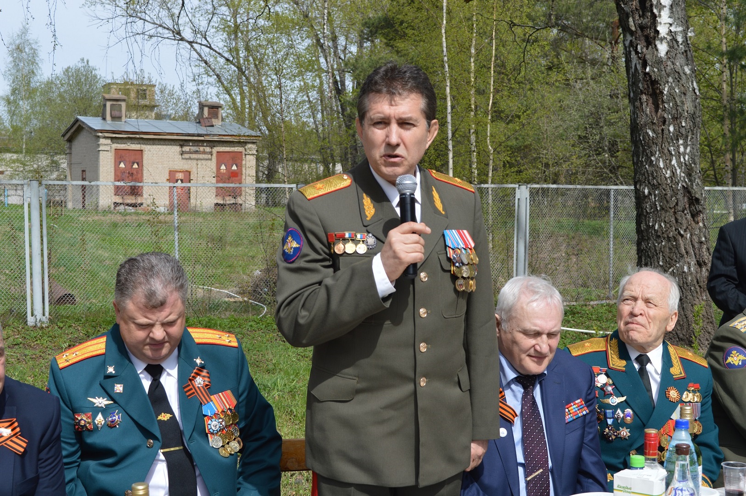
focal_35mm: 52
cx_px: 373
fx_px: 1087
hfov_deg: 37.9
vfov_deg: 25.7
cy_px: 248
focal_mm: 35
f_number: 8
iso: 100
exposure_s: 1/250
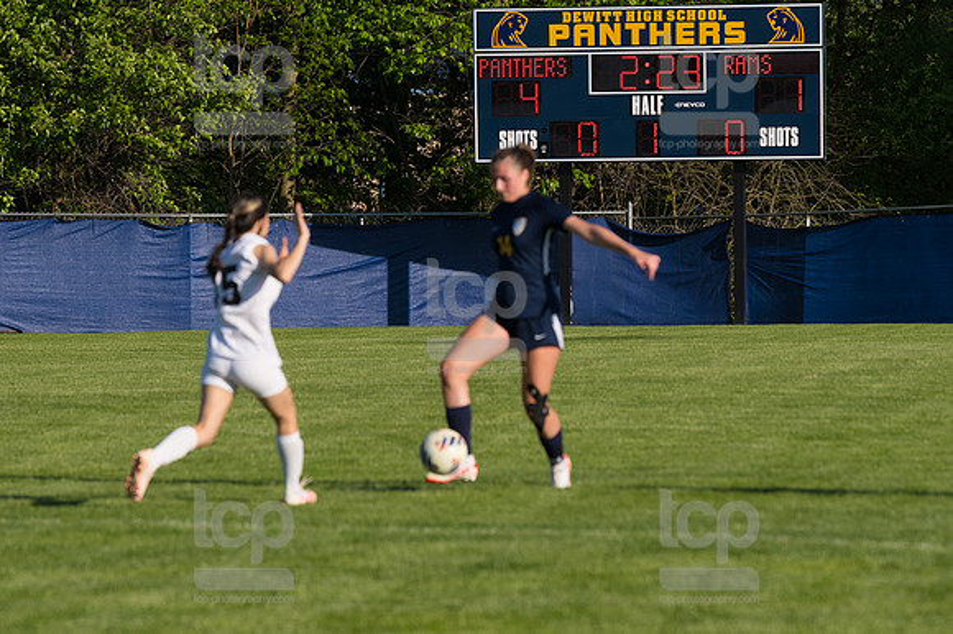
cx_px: 476
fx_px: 7937
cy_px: 317
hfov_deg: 6.9
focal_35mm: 300
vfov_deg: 4.6
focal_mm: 200
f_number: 5.6
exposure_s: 1/1600
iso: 250
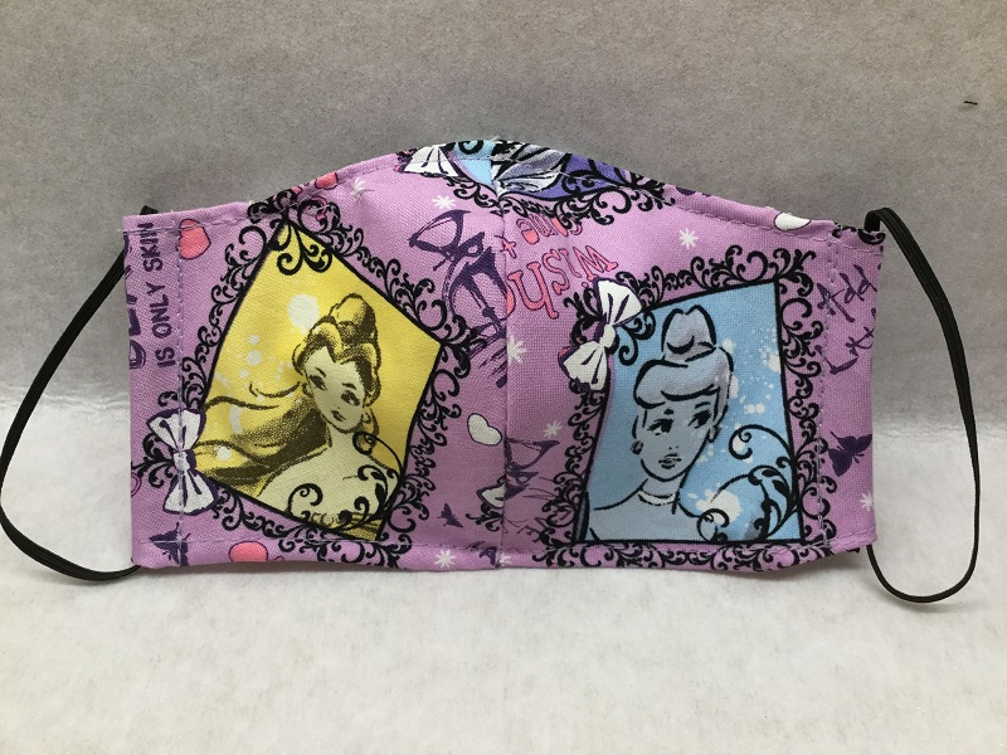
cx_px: 504
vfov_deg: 45.4
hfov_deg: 58.4
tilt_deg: -50.6
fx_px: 902
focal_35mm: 31
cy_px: 378
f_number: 2.4
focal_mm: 3.3
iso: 40
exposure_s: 1/30
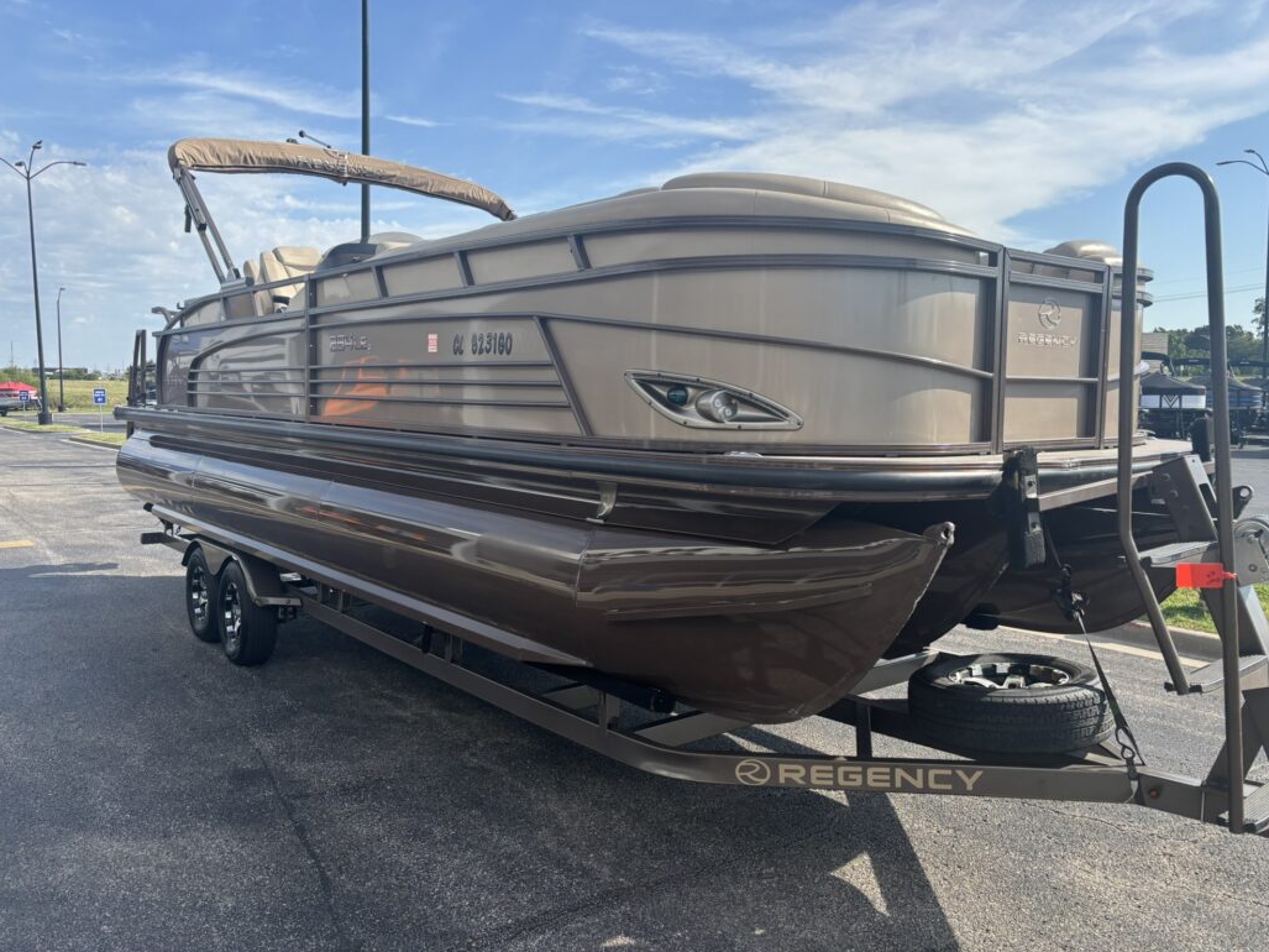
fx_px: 990
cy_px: 461
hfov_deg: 65.3
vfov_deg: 51.3
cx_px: 643
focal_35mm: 27
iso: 50
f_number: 1.6
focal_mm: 5.96
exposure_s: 1/2151
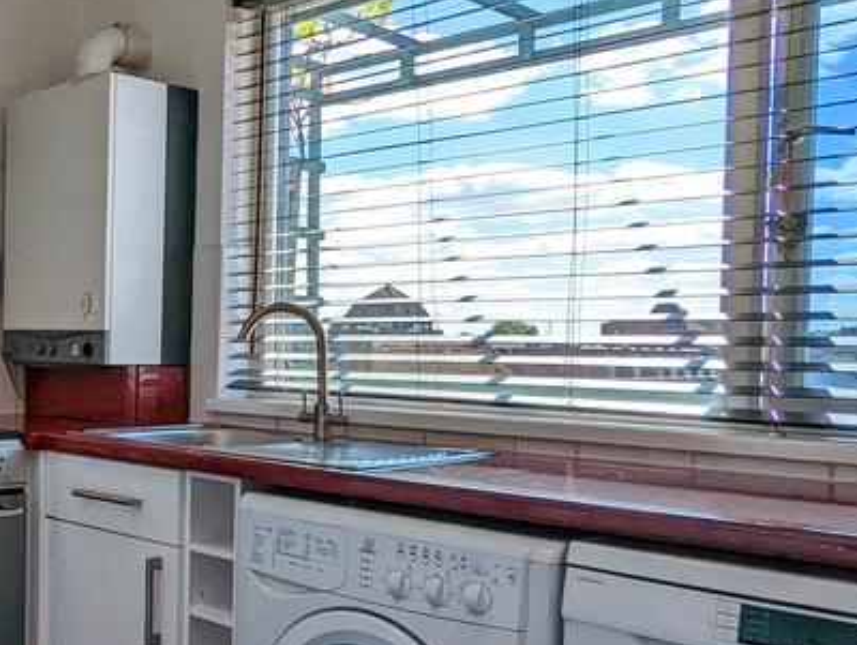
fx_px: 1016
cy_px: 368
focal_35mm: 41
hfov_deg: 40.5
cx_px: 15
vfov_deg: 35.1
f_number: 2.2
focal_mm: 2.35
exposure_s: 1/853
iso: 41
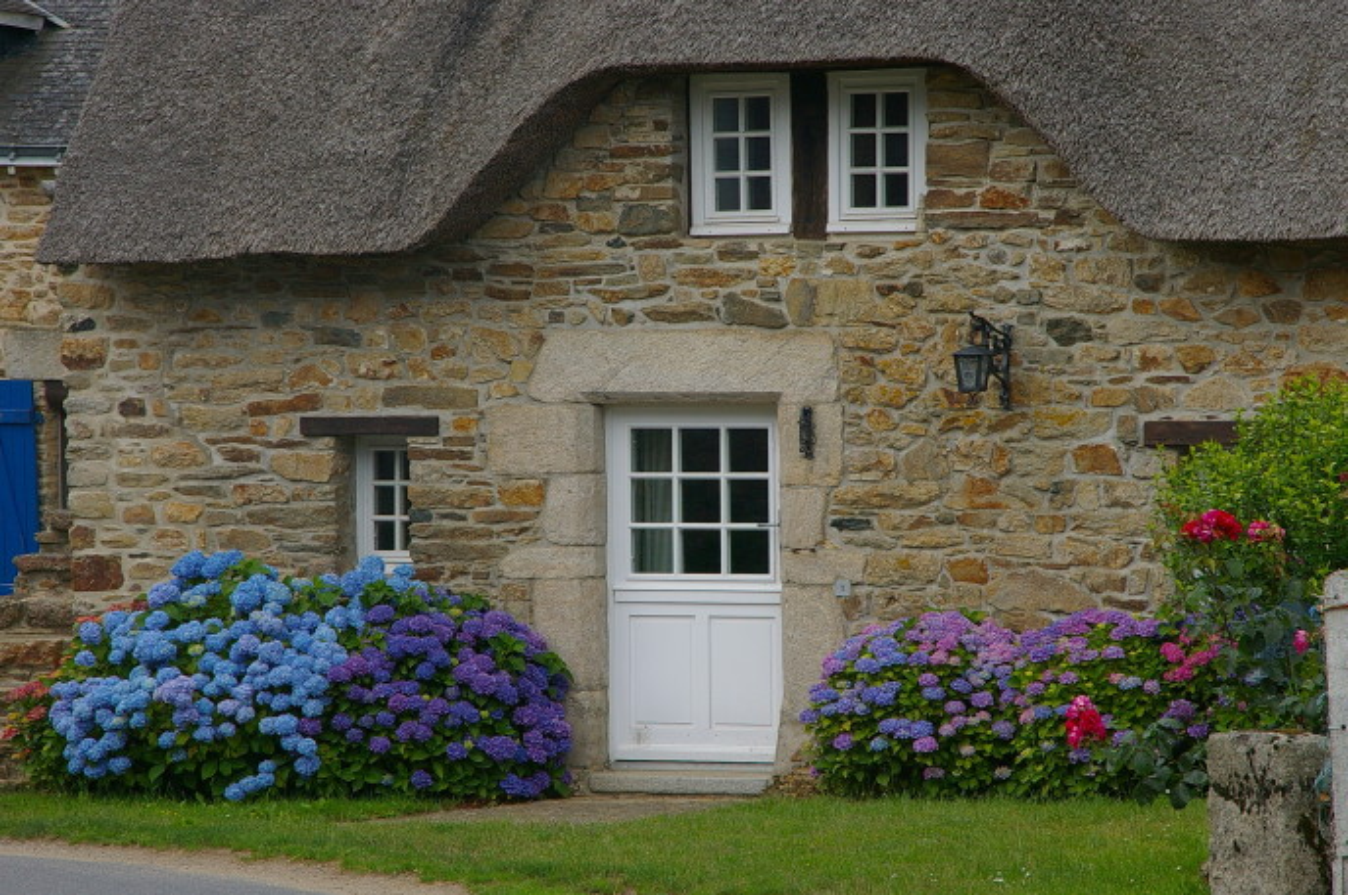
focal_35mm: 195
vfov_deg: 7.0
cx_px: 674
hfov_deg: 10.6
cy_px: 448
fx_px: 7293
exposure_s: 1/350
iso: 400
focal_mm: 130
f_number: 11
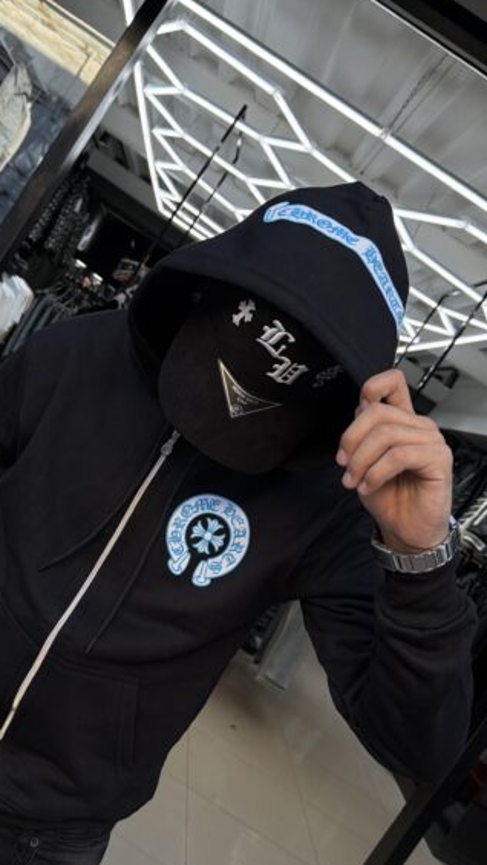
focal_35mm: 37
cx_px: 191
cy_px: 421
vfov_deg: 54.0
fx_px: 849
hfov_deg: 31.9
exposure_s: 1/461
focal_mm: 6.76
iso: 100
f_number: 1.78
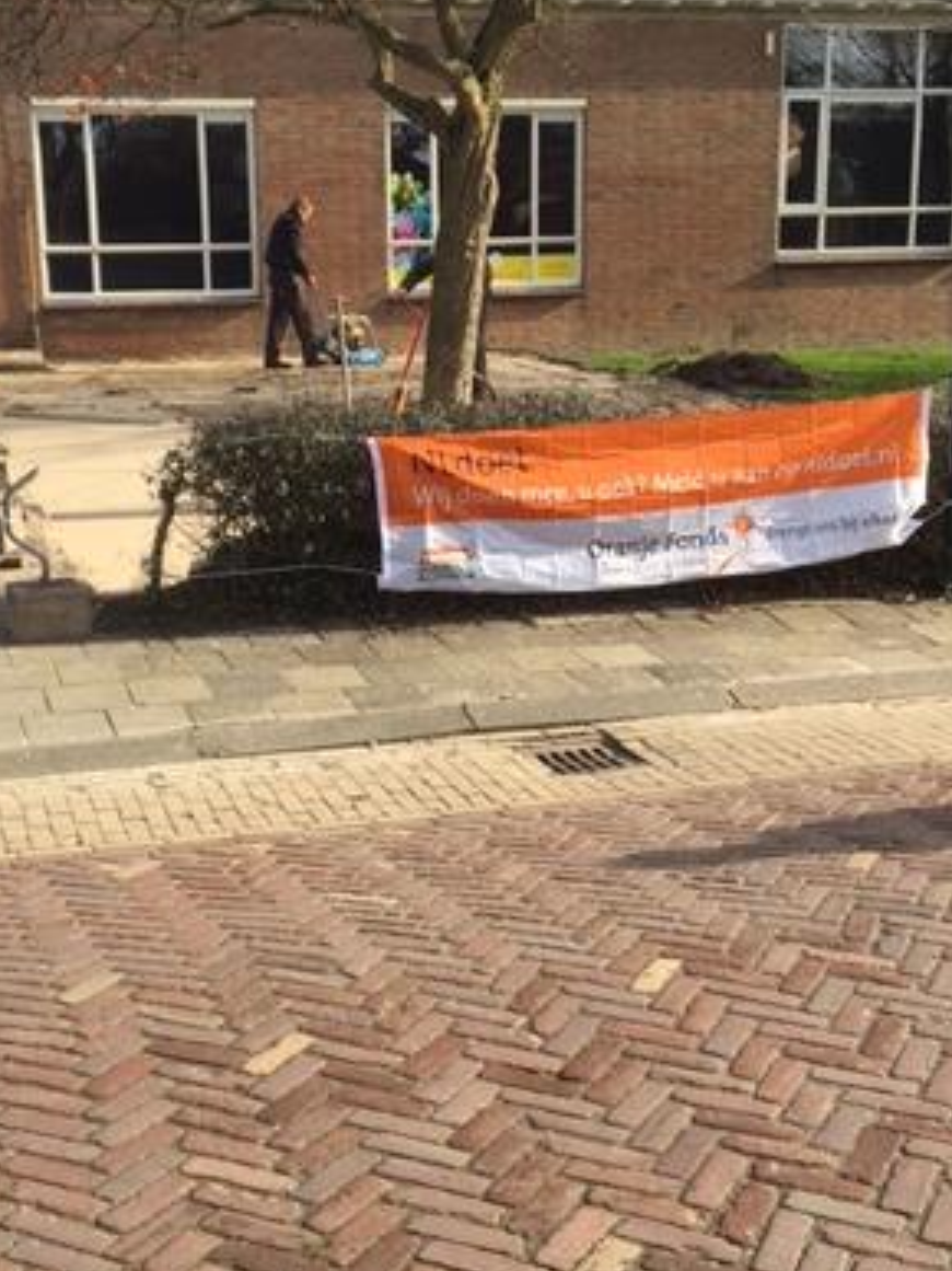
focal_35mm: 48
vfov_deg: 39.7
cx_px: 381
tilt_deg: -10.5
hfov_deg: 30.2
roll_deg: +0.2
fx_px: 1761
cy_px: 604
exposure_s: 1/553
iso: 25
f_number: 2.2
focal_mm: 4.15
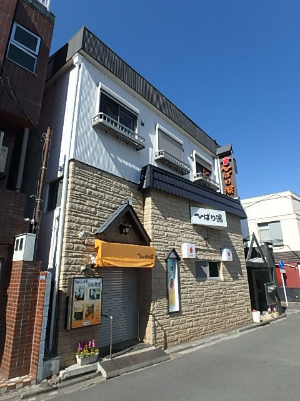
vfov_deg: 79.0
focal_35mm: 21
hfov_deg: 63.4
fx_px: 243
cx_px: 150
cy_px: 200
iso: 125
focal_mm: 3.7
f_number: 6
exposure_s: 1/500
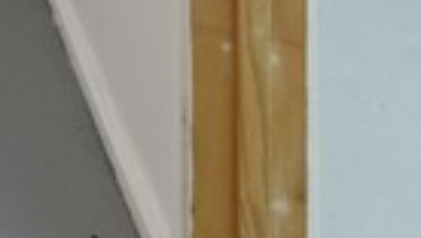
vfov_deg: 7.4
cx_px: -1034
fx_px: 1475
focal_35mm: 132
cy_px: -619
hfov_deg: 9.6
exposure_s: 1/5
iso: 250
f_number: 9
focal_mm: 16
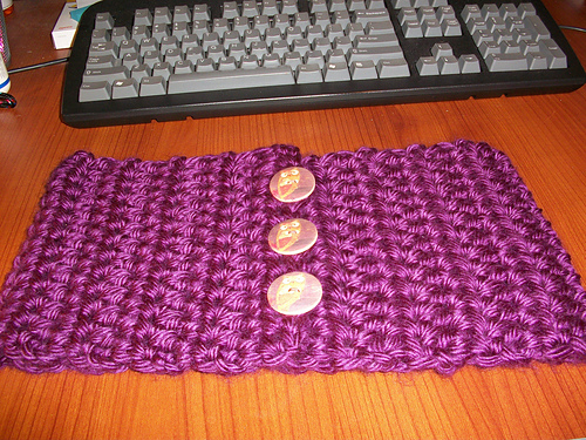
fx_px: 593
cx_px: 293
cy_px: 220
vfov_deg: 40.7
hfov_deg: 52.6
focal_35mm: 35
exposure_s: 1/15
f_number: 3.1
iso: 160
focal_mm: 6.3
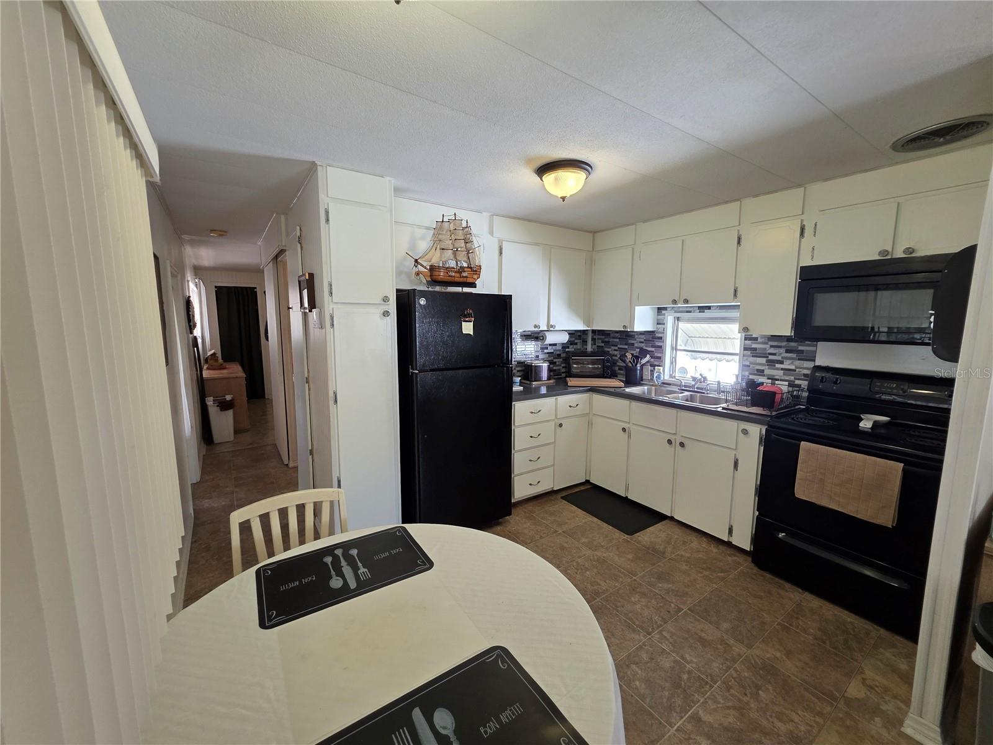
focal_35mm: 13
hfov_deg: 106.2
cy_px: 372
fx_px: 373
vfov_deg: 89.9
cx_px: 496
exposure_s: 1/120
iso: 160
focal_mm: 2.2
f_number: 1.9
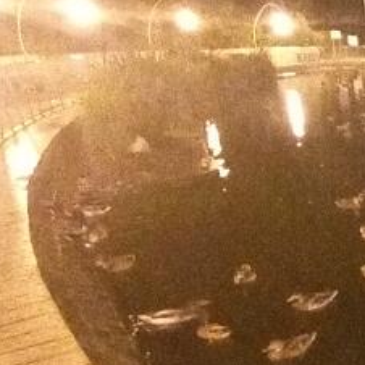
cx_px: 528
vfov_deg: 30.6
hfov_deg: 25.7
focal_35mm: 52
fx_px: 620
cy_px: 359
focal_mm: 1.42
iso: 2000
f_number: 2.2
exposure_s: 1/6.67
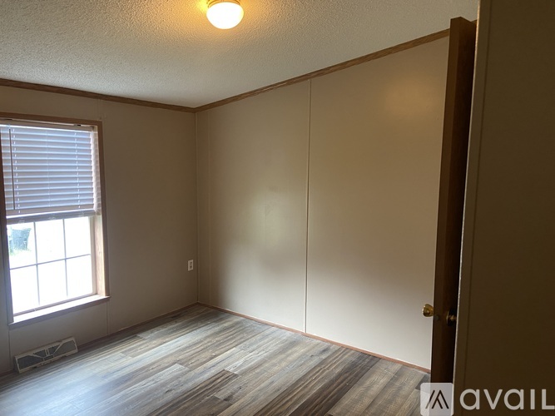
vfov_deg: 53.0
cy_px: 208
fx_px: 417
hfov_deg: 67.3
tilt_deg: -6.7
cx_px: 278
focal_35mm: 26
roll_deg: -0.1
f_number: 1.8
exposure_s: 1/60
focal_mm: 4.25
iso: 320
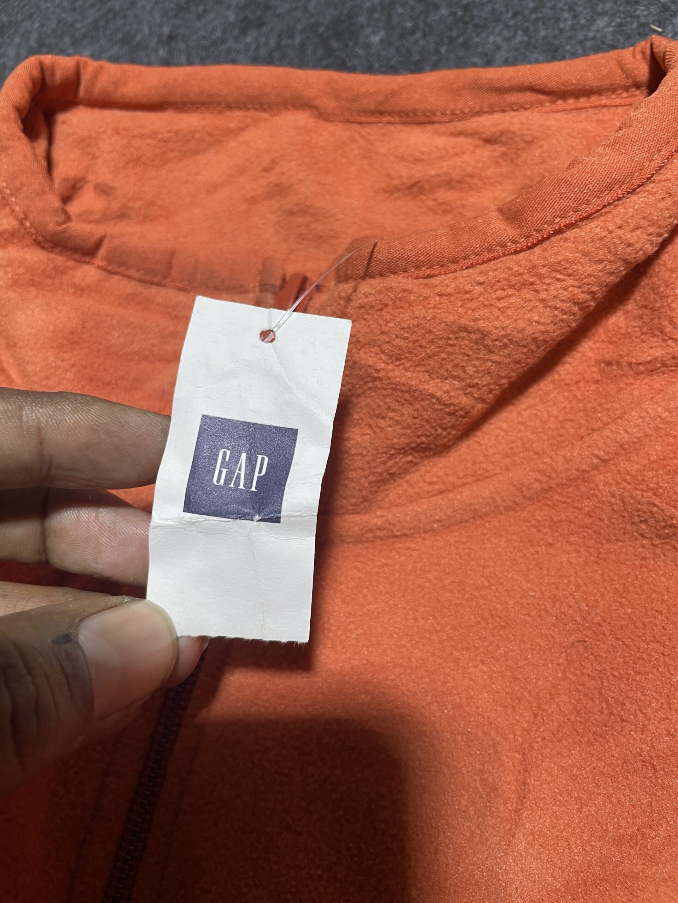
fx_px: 679
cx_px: 339
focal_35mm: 26
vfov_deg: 67.3
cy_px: 452
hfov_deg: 53.1
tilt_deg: -51.2
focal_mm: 4.2
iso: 64
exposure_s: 1/50
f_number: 1.6
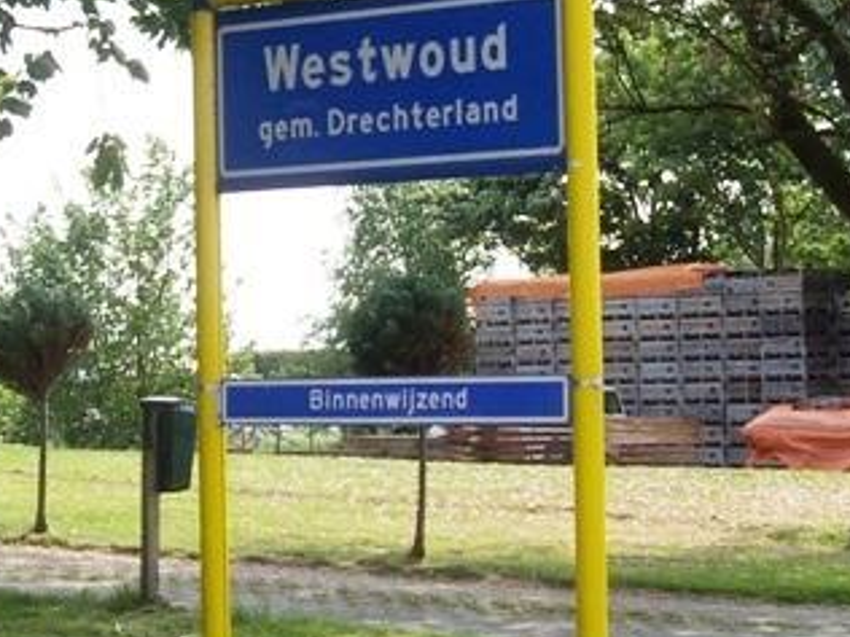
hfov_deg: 25.2
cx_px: 304
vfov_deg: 19.1
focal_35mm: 77
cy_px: 202
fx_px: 1891
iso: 64
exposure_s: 1/500
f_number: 2.8
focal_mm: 7.9
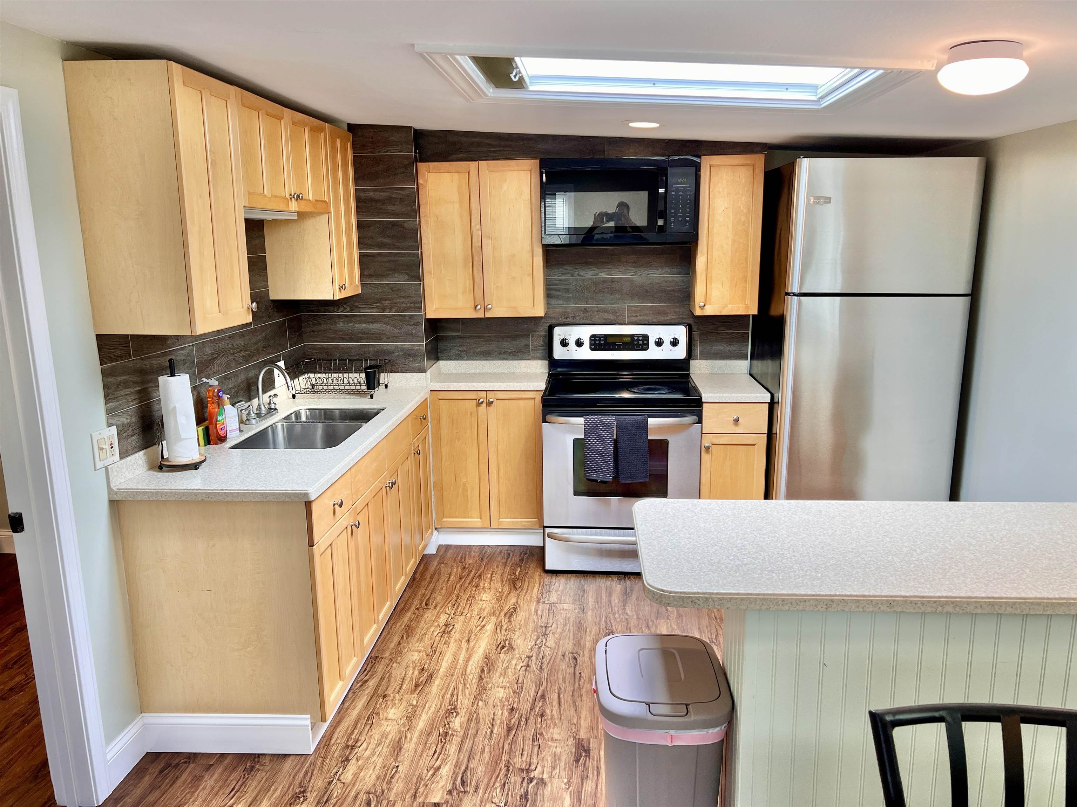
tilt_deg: -12.0
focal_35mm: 26
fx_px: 809
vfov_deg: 53.1
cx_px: 538
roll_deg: +1.3
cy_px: 404
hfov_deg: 67.3
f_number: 1.5
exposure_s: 1/120
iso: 64
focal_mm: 5.7
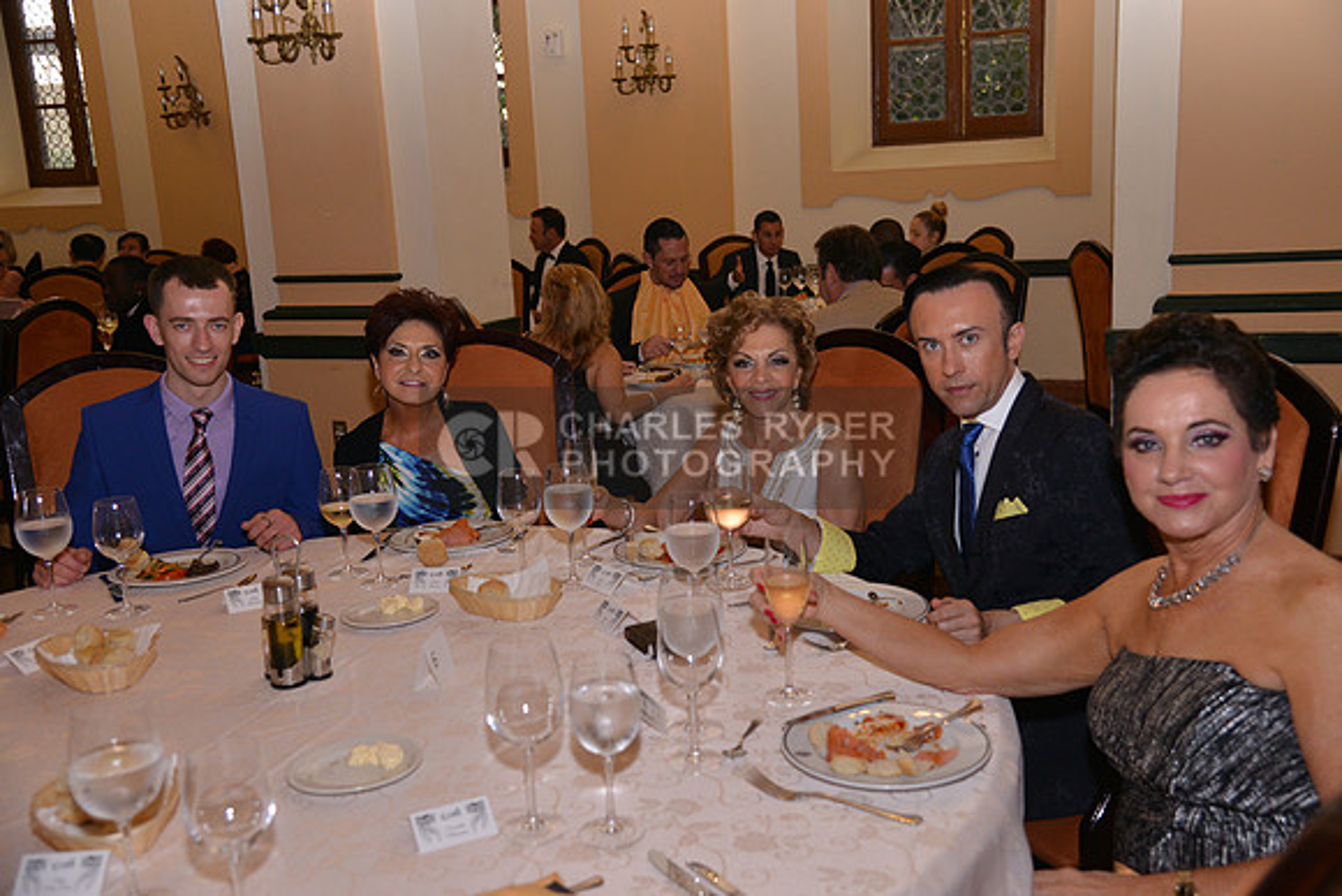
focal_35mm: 38
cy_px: 448
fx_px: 1417
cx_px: 671
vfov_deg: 35.1
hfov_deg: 50.7
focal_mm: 38
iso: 1000
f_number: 4.5
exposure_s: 1/250
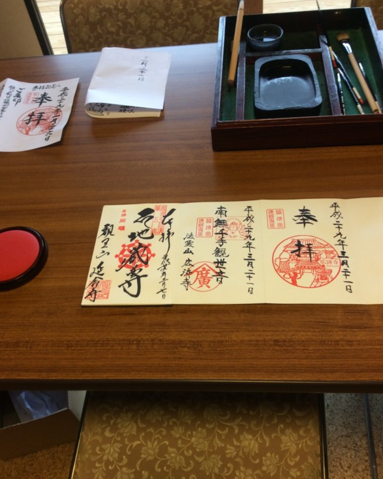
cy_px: 251
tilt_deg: -52.0
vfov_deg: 52.8
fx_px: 482
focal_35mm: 34
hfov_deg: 43.3
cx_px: 189
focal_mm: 3.3
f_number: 2.4
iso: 40
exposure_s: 1/24
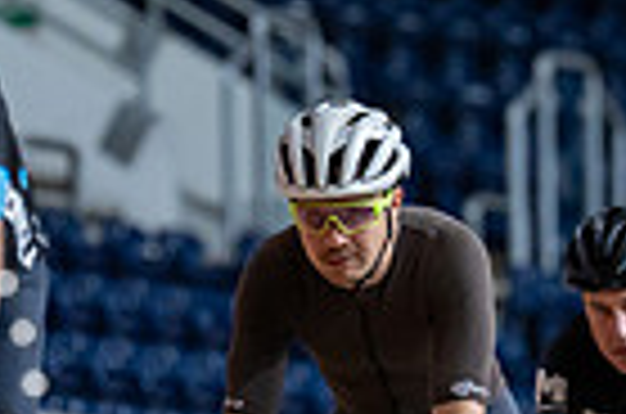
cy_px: 214
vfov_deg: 2.2
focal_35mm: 611
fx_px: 10600
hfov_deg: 3.4
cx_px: 329
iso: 3200
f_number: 2.8
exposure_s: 1/800
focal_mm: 146
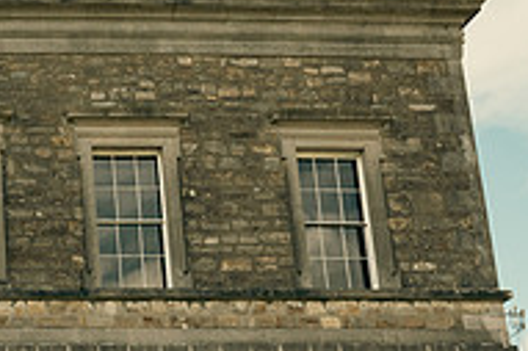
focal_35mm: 73
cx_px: -160
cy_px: 468
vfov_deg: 17.4
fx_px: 1070
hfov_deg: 24.2
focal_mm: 24
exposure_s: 1/400
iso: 160
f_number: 5.6
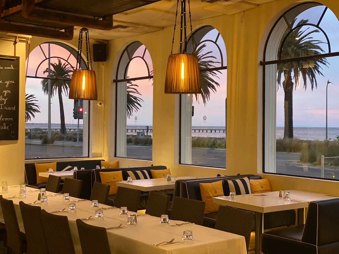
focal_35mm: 52
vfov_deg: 28.0
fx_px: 509
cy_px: 127
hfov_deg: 36.8
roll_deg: +0.6
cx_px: 170
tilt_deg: -0.4
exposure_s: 1/33
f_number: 2
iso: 250
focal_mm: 6
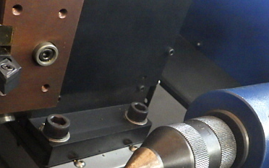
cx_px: 200
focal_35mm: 51
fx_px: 374
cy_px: 155
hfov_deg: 38.6
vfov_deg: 24.6
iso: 1600
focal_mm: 5
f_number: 3.5
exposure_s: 1/25
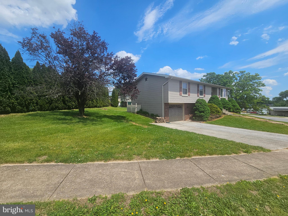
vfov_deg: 89.9
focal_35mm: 13
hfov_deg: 106.2
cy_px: 108
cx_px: 144
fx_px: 108
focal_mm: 2.2
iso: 50
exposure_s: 1/3291
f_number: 2.2
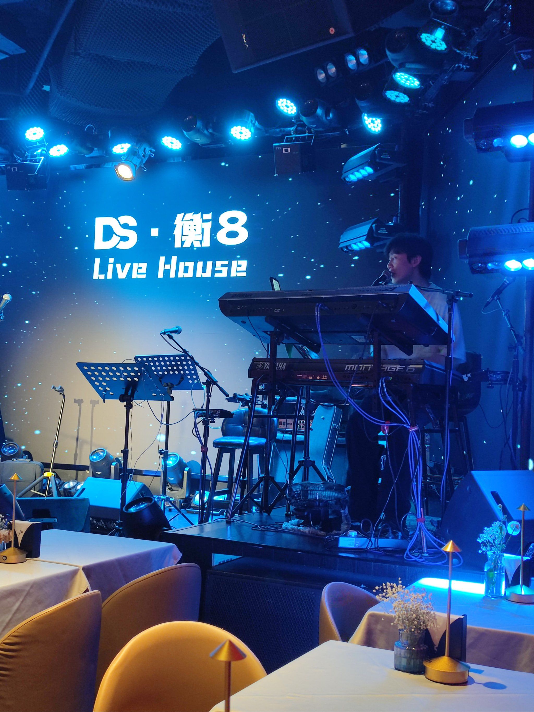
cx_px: 267
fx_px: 905
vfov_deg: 42.9
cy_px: 356
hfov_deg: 32.9
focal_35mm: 44
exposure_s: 1/50
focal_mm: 6.72
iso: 248
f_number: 1.69
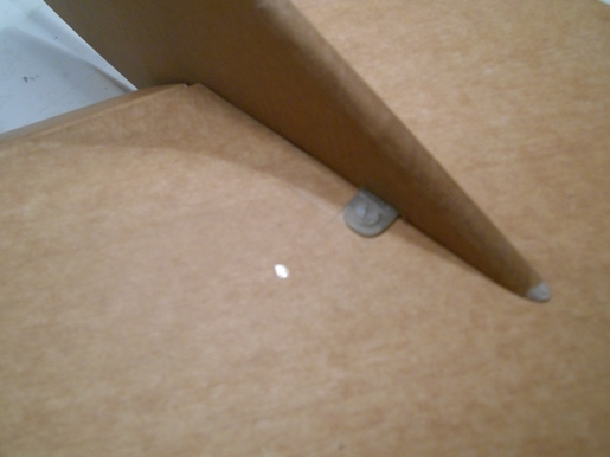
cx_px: 305
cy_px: 228
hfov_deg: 58.4
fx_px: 546
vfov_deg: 45.4
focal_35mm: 31
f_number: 3.6
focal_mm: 5.5
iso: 400
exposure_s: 1/20
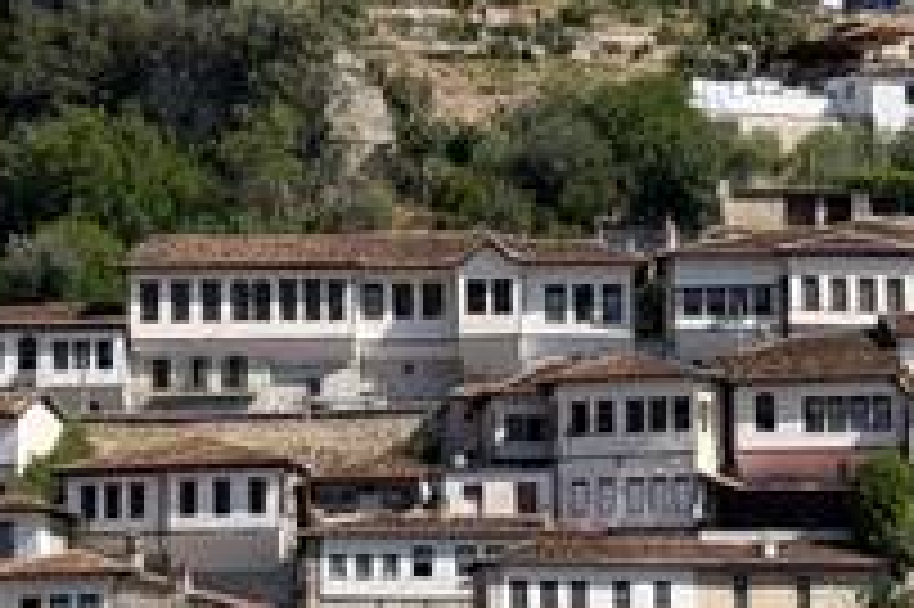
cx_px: 536
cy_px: 700
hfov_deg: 17.3
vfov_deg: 11.4
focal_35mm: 118
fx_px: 2993
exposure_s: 1/4587
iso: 64
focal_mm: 6.76
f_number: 1.78
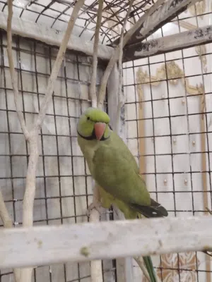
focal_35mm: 64
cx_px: 106
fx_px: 523
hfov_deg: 22.9
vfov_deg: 30.3
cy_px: 141
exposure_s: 1/33.3
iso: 1541
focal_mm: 5.25
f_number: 1.75
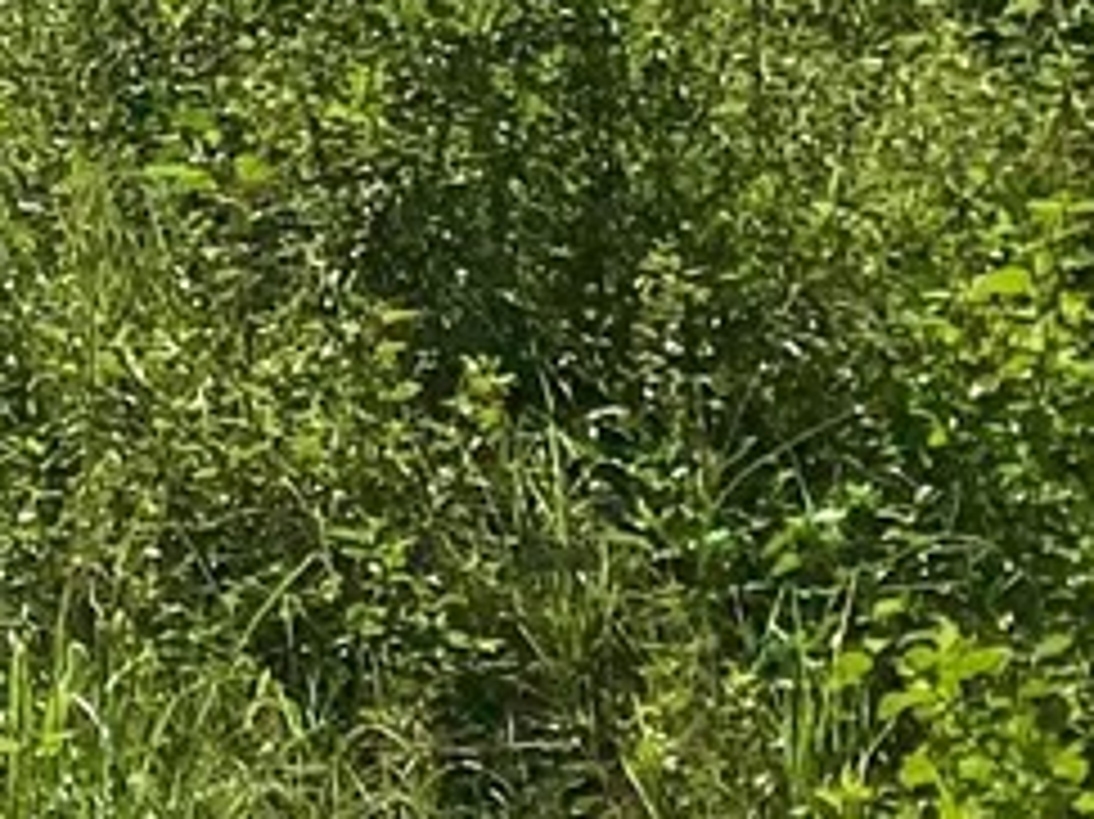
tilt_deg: -3.5
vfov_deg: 8.1
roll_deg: +0.9
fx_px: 5402
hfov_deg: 9.5
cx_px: -2026
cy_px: -1084
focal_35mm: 171
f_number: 1.8
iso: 32
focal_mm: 4.25
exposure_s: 1/8197
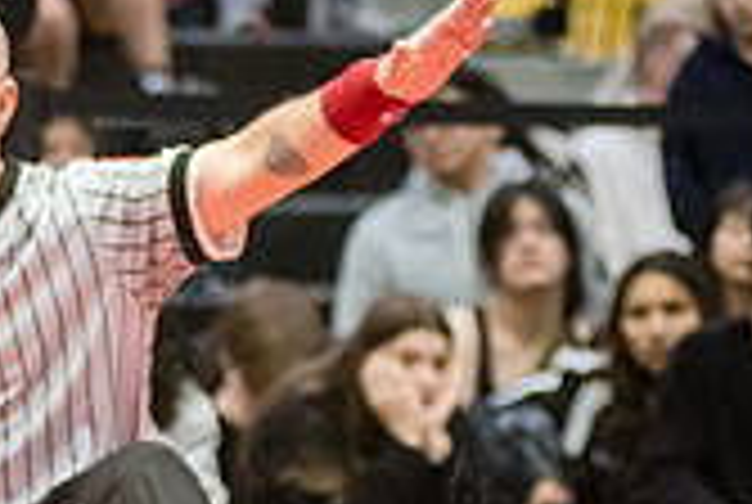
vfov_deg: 3.9
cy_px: 602
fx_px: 7408
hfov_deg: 5.7
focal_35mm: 354
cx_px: -435
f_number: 3.2
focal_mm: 92
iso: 8000
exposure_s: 1/500
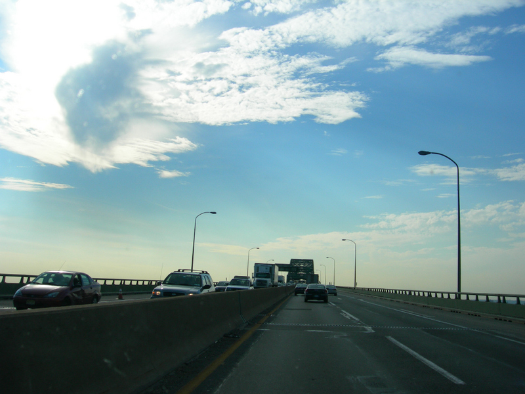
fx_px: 576
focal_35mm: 38
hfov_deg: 49.0
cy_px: 197
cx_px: 262
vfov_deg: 37.7
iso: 50
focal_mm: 7.8
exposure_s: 1/887
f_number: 4.8
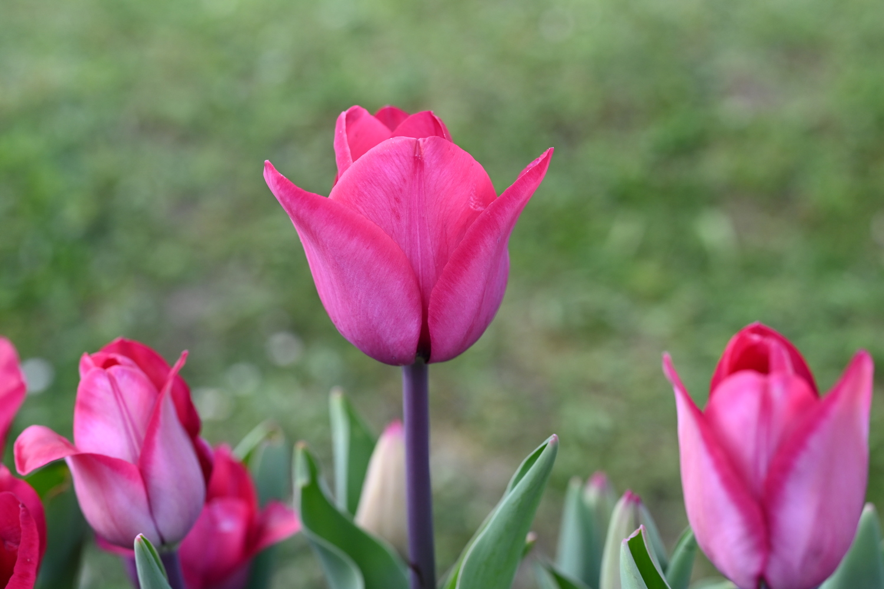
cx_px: 442
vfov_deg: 27.0
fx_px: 1228
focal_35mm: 50
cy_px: 294
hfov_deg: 39.6
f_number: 6.3
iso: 640
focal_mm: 50
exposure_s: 1/800
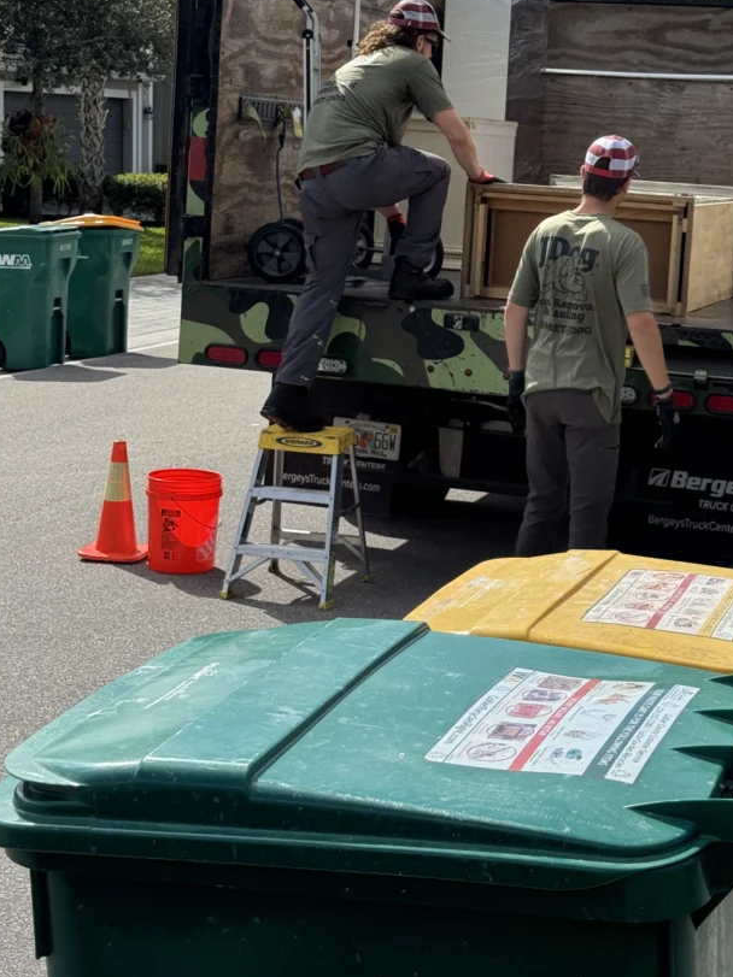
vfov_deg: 27.2
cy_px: 290
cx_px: 492
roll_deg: -0.8
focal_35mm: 71
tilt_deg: -5.1
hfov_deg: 20.6
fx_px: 2005
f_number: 1.78
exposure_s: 1/7092
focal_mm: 6.76
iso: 64
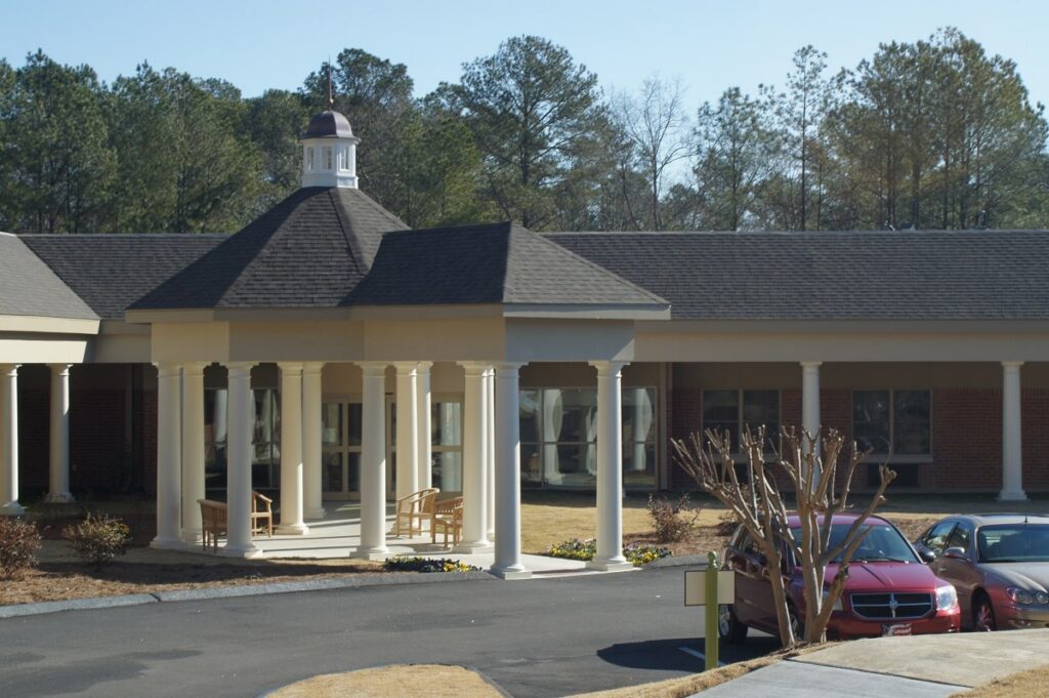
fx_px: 2402
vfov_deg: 16.5
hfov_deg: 24.6
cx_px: 524
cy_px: 349
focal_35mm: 82
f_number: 13
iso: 200
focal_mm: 55
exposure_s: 1/160
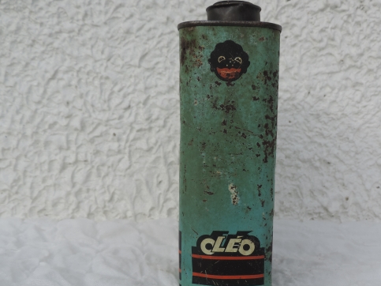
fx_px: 451
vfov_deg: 35.0
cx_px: 230
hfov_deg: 45.5
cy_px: 167
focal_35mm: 41
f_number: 3.2
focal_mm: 5.8
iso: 80
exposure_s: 1/400
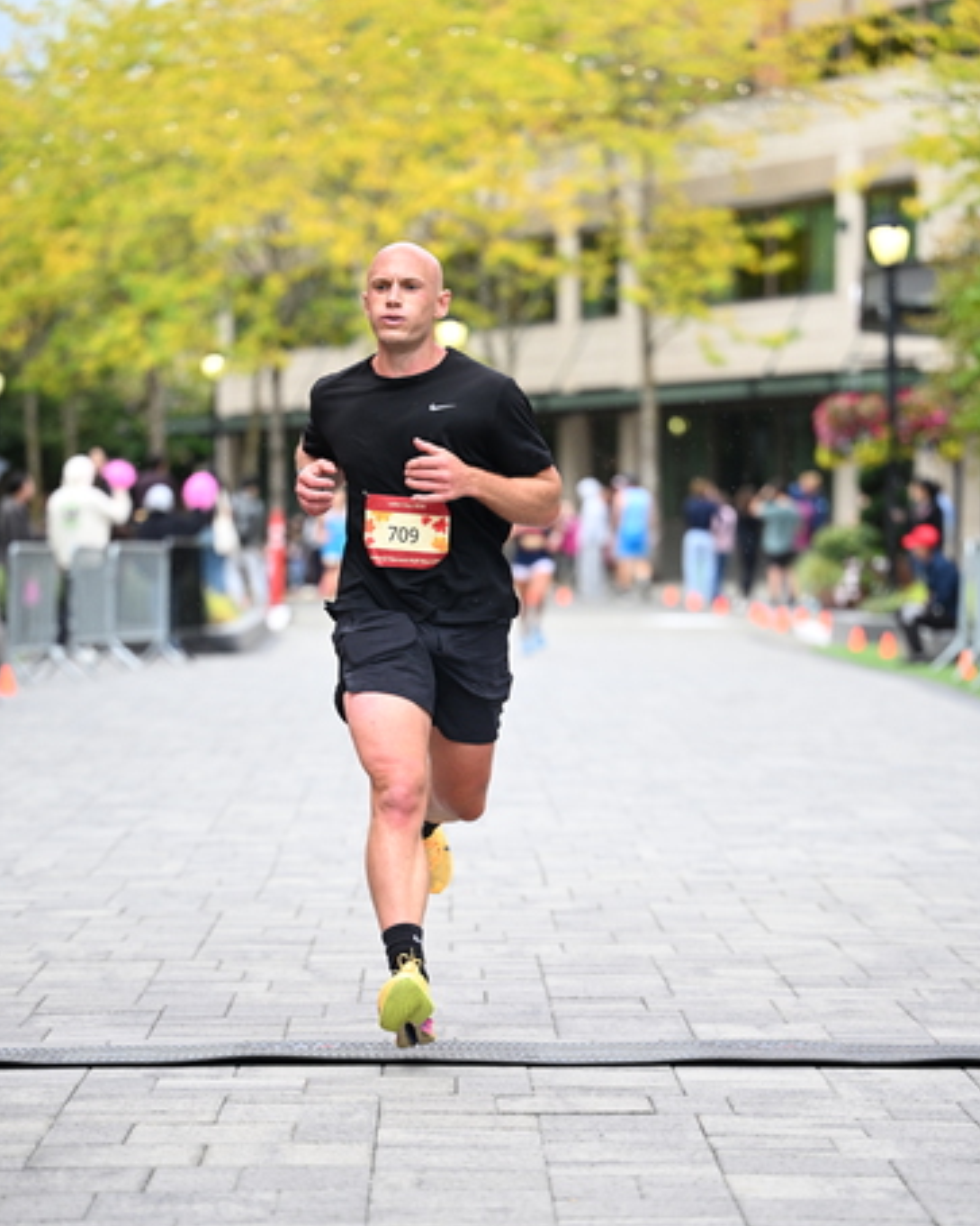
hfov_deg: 12.3
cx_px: 490
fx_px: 4533
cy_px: 713
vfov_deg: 15.4
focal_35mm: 125
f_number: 2.8
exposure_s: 1/1600
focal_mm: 110
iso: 1250
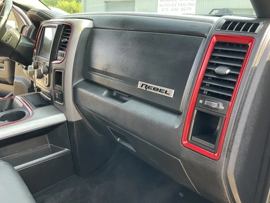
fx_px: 226
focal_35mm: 29
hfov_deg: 61.7
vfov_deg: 48.2
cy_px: 102
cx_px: 135
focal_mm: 3
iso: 64
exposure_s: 1/105
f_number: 1.8
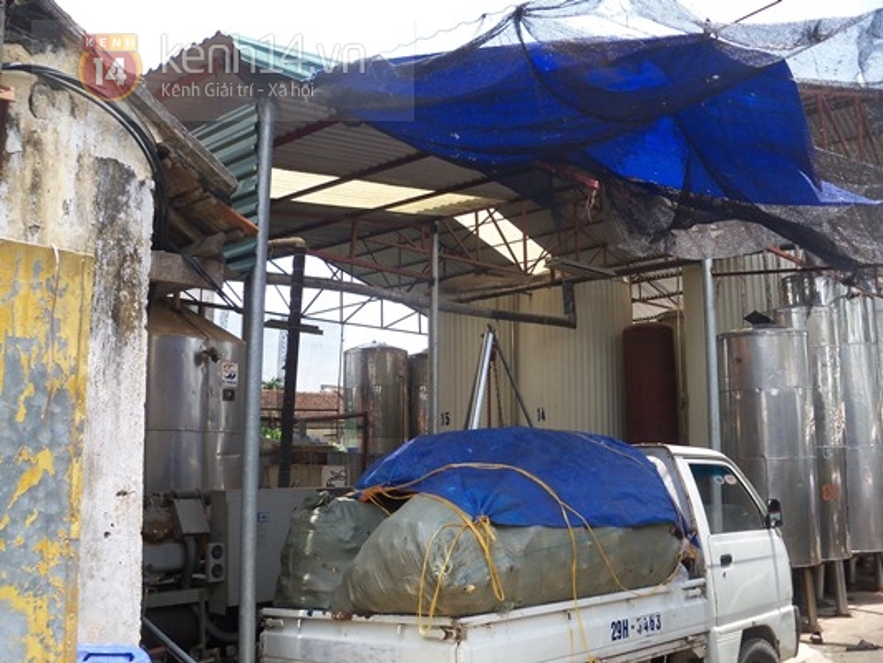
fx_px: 893
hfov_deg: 52.6
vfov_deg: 40.7
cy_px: 332
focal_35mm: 35
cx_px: 442
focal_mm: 6.2
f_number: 3.5
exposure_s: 1/400
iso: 100
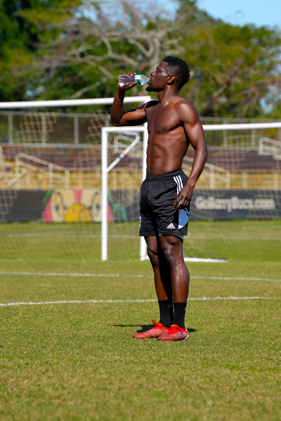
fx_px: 3161
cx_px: 140
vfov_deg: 7.6
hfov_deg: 5.1
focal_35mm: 270
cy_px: 210
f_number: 5
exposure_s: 1/640
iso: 50
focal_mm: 180
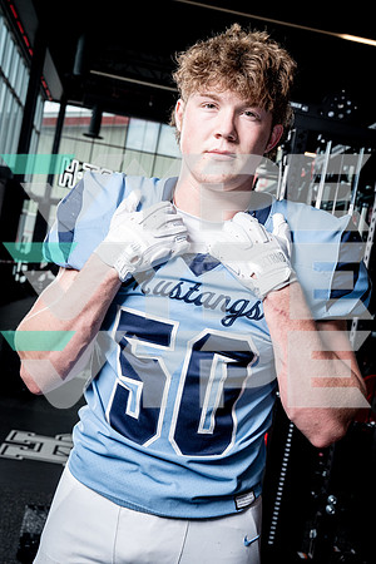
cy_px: 282
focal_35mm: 47
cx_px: 188
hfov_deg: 28.6
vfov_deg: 41.9
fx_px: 736
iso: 640
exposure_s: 1/250
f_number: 8
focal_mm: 47
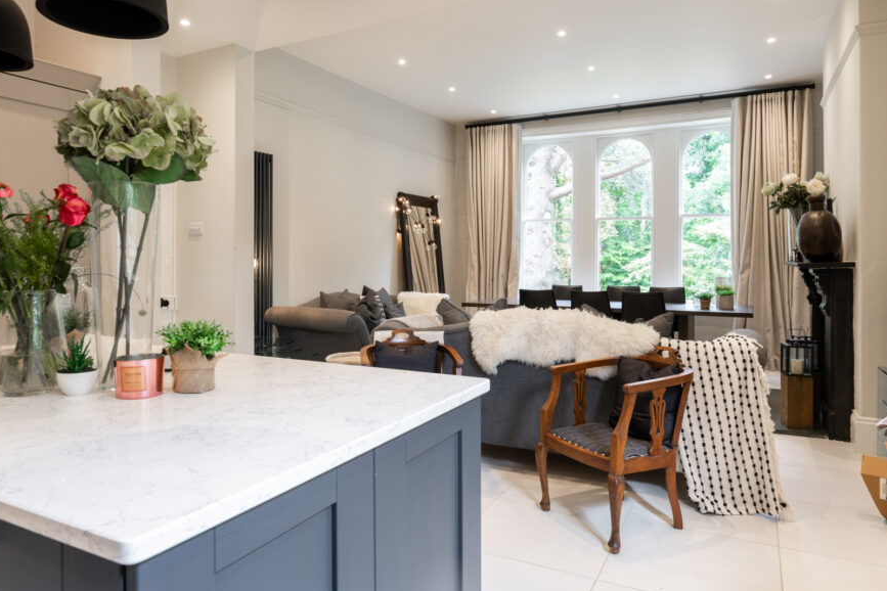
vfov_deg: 53.0
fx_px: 591
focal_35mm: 24
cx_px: 419
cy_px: 263
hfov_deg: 73.7
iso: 200
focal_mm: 20
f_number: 8
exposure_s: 1/3
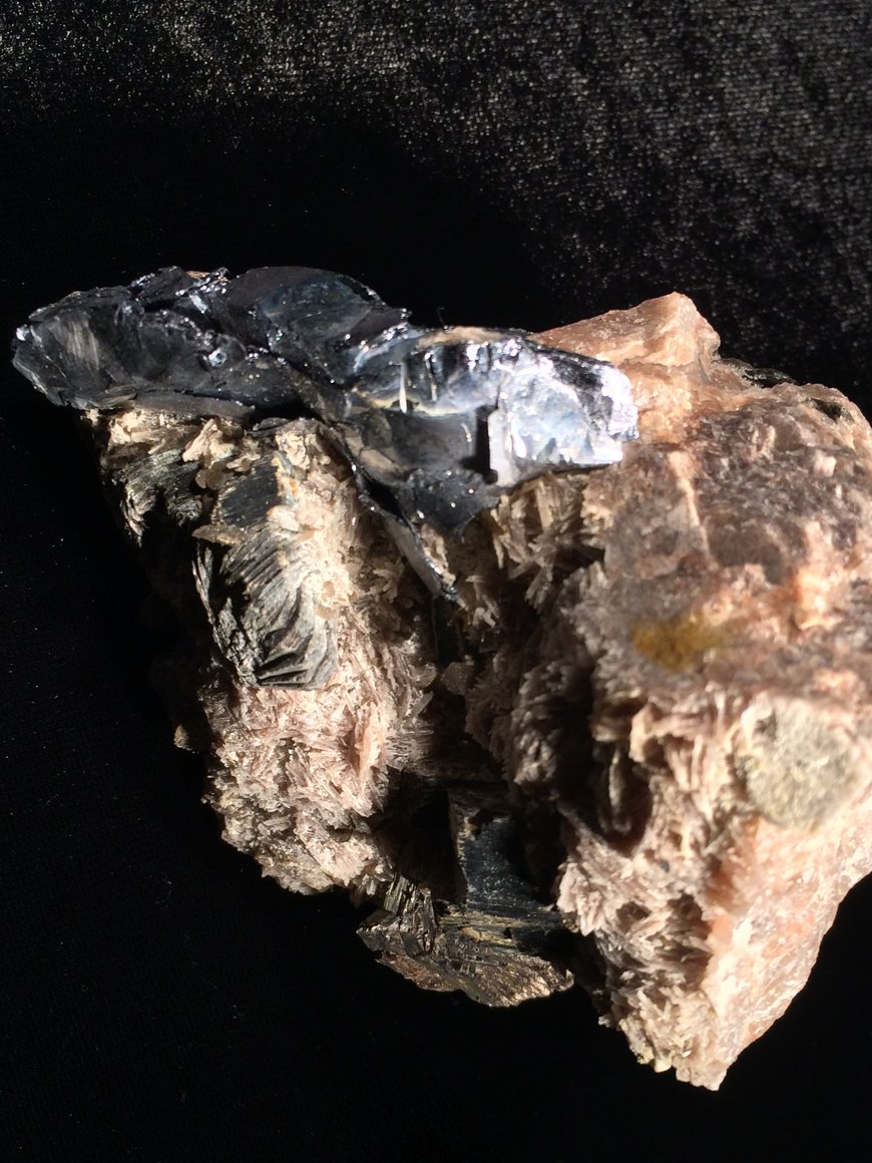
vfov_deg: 46.6
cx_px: 457
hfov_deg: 36.0
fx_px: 1344
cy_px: 669
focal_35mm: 40
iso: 40
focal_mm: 4.15
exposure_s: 1/60
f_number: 2.2
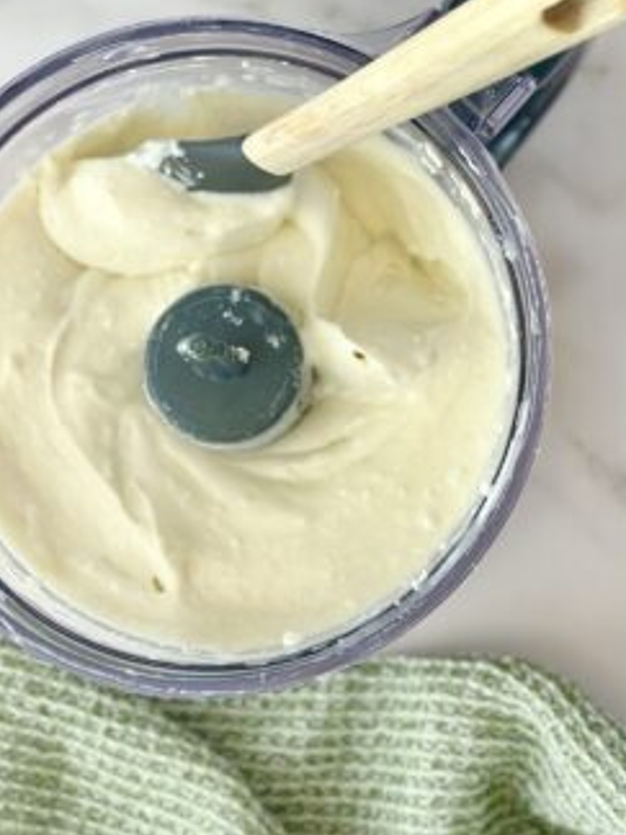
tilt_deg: -82.4
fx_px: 1784
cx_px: 313
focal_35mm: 74
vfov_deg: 26.3
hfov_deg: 19.9
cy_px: 410
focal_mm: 6.86
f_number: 1.78
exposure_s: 1/623
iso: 80
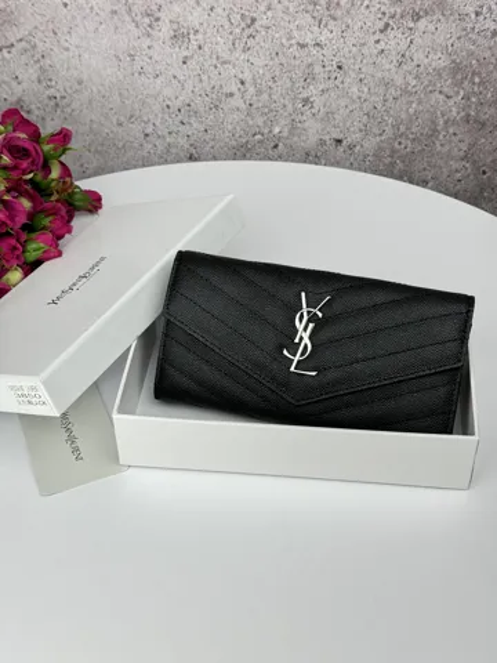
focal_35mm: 48
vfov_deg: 39.7
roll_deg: +2.1
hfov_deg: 30.3
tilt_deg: -41.9
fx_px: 919
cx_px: 248
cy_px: 332
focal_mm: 6.76
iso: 64
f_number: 1.78
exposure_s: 1/522
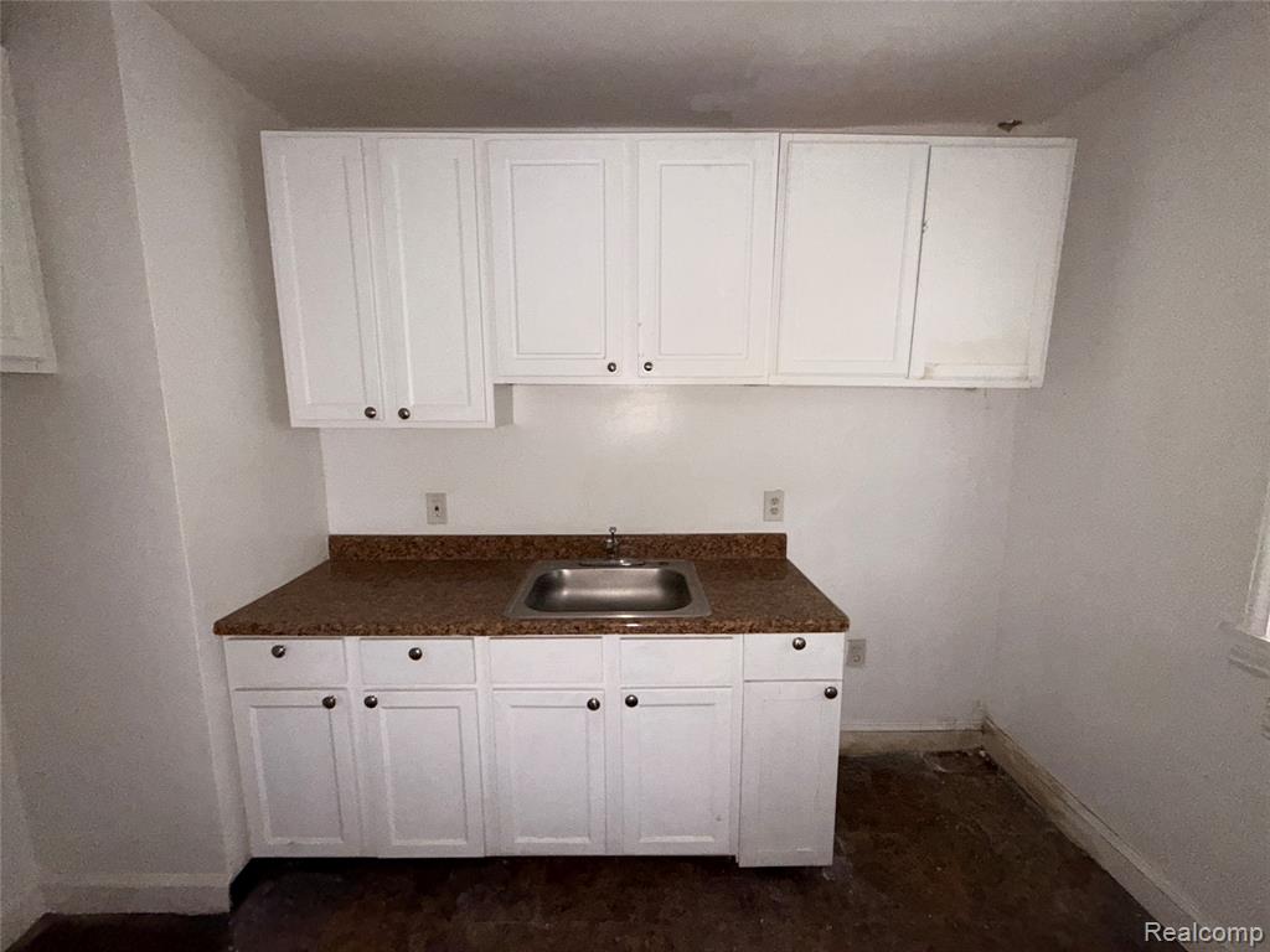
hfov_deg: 102.1
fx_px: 514
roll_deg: +0.3
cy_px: 476
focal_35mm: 14
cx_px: 635
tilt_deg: -7.5
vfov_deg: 85.7
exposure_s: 1/60
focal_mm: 2.22
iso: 200
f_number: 2.2
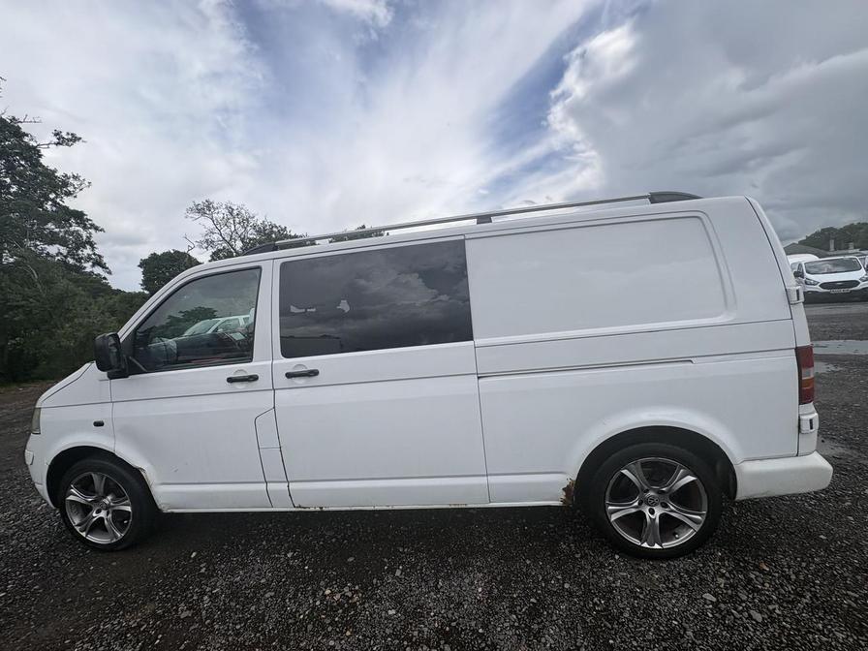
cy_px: 326
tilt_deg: +8.9
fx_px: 351
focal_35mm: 14
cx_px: 434
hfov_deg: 102.1
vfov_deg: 85.7
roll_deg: +7.0
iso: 50
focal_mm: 2.22
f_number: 2.2
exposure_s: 1/1976
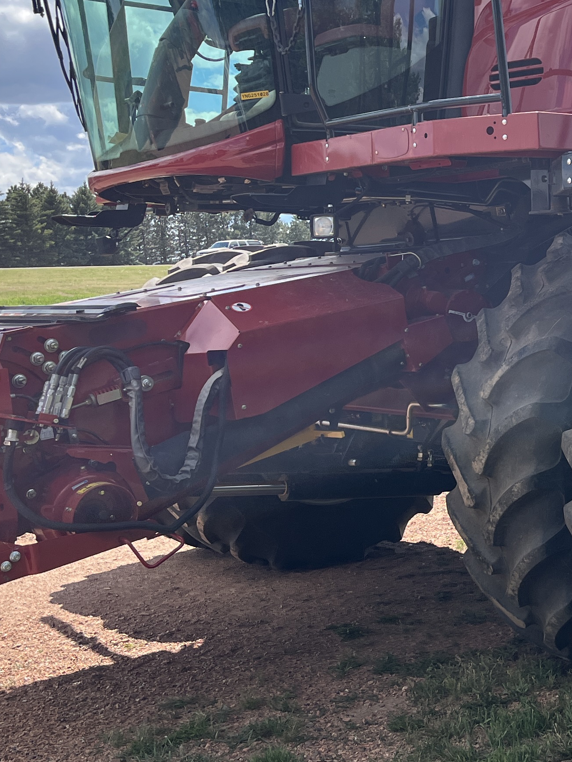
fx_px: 1322
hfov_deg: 23.0
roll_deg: +2.6
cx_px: 623
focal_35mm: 60
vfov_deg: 31.9
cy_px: 253
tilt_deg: +2.3
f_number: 1.6
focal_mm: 5.1
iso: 50
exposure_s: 1/2137
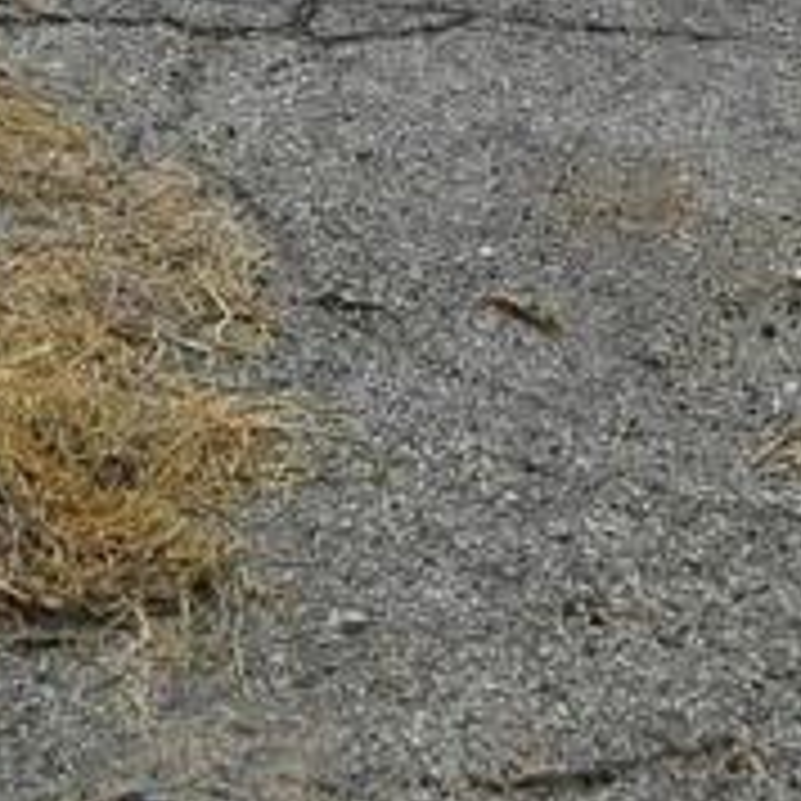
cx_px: 374
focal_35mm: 117
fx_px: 3063
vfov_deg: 12.7
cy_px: -882
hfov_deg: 14.9
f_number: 1.8
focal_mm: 5.4
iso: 25
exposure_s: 1/2365
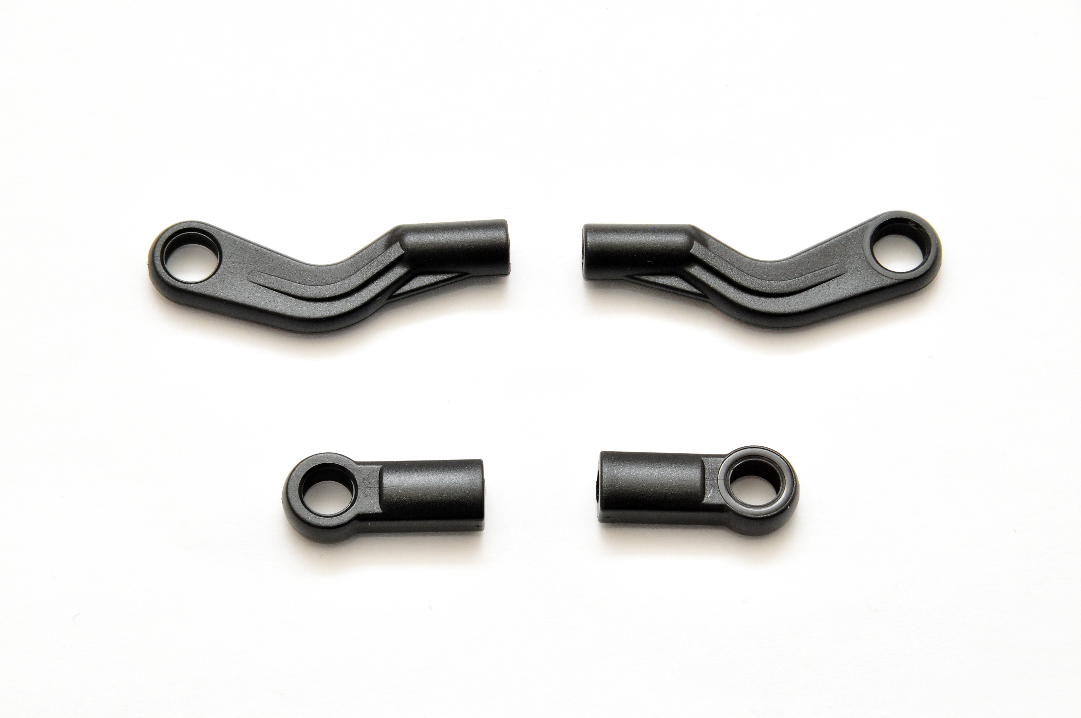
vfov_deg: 4.6
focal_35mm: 300
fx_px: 8997
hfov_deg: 6.9
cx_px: 540
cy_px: 359
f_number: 22
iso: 400
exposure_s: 1/60
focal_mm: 200
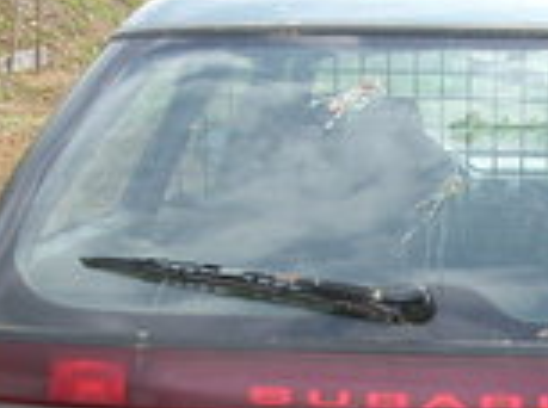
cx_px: 501
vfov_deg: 15.0
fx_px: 1532
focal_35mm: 97
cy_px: 365
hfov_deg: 19.9
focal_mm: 6.2
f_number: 2.8
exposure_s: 1/239
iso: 64
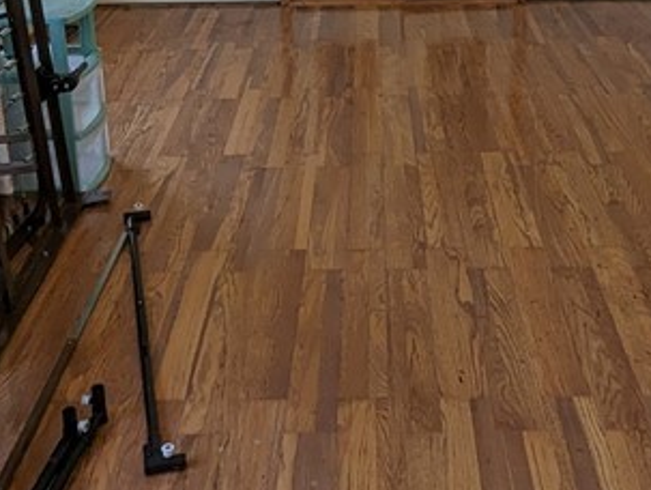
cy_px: -26
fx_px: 1017
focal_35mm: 54
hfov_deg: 35.5
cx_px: 357
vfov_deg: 25.4
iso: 111
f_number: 2.2
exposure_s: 1/189
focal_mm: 2.35
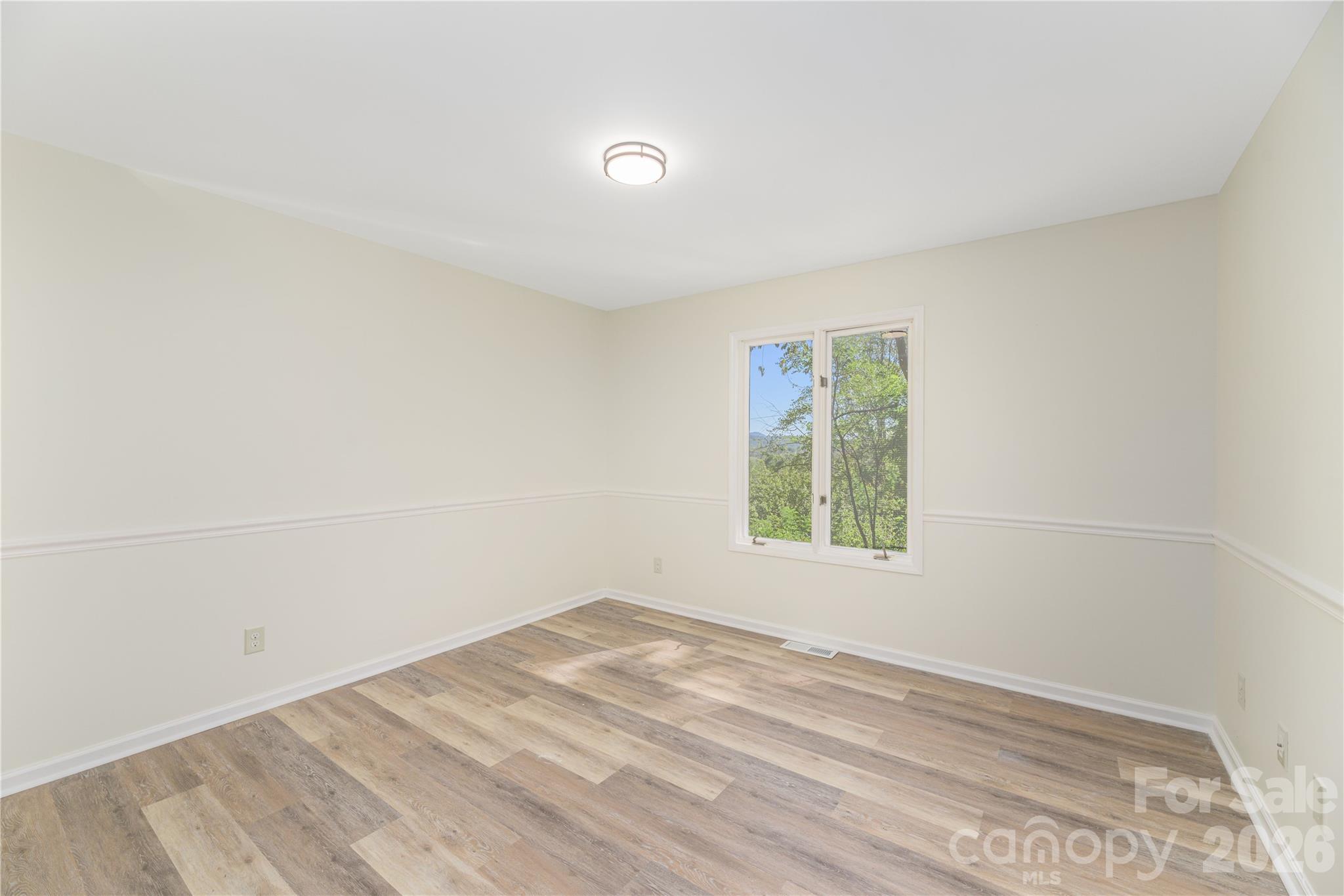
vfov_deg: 81.2
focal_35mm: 14
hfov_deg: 104.3
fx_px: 523
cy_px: 448
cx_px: 672
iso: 125
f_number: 8
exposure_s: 1/200
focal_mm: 14
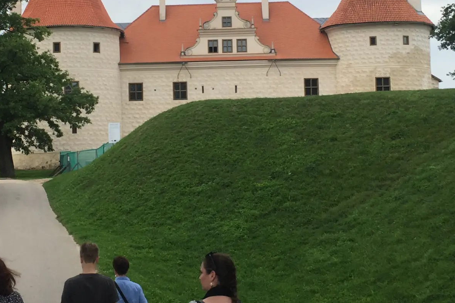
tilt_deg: +7.3
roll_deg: +0.9
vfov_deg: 20.8
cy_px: 86
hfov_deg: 30.8
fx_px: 821
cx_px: 161
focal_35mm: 65
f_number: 2.2
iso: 32
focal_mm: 4.15
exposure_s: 1/1412
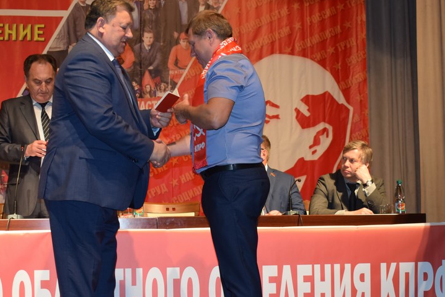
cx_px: 201
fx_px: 952
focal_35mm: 77
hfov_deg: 26.3
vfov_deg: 17.7
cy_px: 189
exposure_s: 1/100
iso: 800
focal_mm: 36
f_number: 5
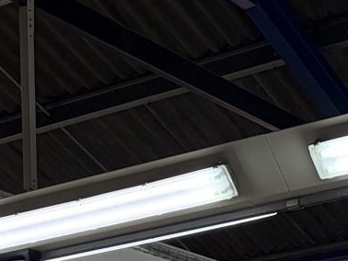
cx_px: 145
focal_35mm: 132
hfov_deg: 14.9
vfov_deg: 10.0
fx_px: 1328
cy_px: 600
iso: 160
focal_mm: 5.96
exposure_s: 1/50
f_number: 1.6
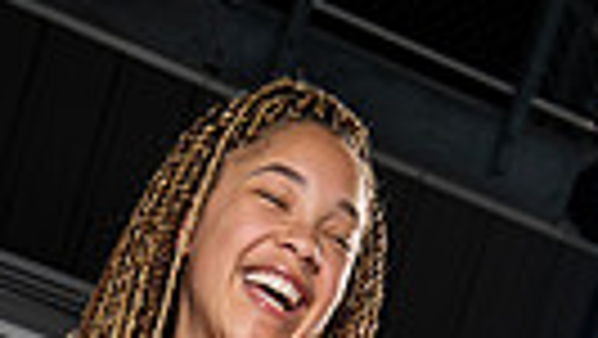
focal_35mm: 103
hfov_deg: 20.3
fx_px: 1634
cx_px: 45
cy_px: 1005
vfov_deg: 9.4
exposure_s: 1/250
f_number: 5.6
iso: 400
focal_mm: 29
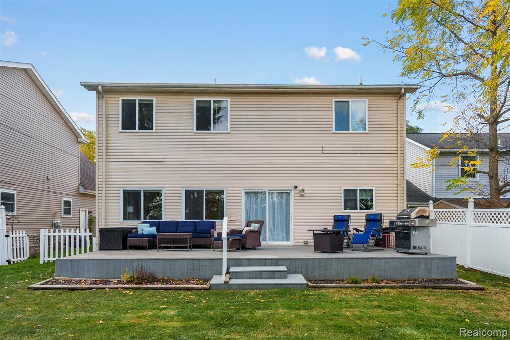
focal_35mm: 21
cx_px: 255
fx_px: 298
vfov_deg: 59.5
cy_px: 170
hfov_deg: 81.2
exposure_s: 1/320
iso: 100
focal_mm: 21
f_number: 4
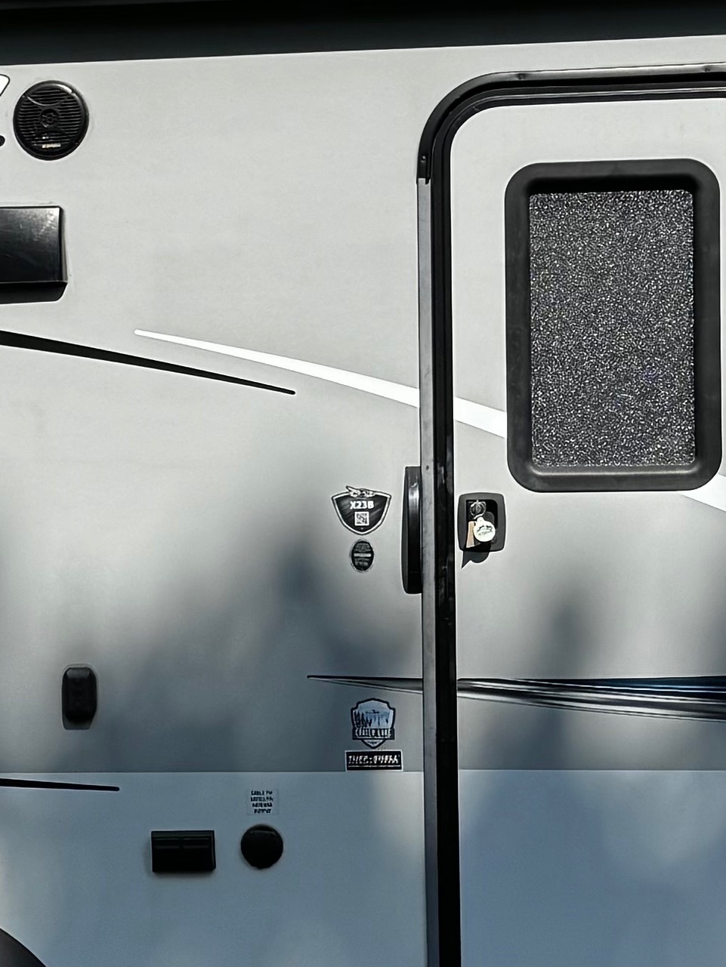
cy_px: 515
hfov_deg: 13.7
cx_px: 83
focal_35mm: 107
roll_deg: +0.2
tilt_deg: -0.8
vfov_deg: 18.4
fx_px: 2992
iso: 80
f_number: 1.78
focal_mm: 6.76
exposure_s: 1/4608
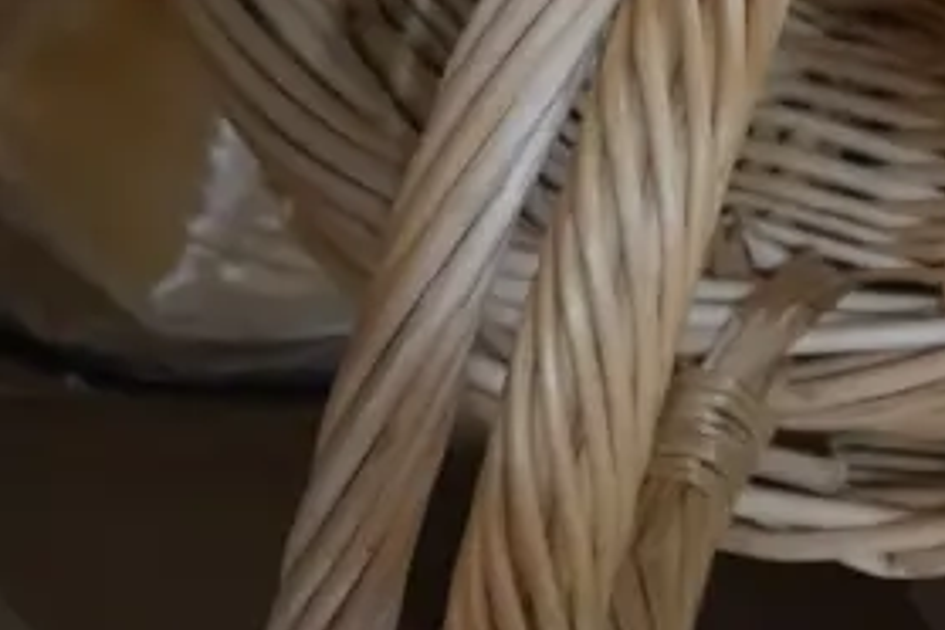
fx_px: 2809
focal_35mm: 107
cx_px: 1731
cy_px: 147
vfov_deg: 12.8
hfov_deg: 16.0
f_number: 3.5
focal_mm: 14
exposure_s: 1/60
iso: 2500
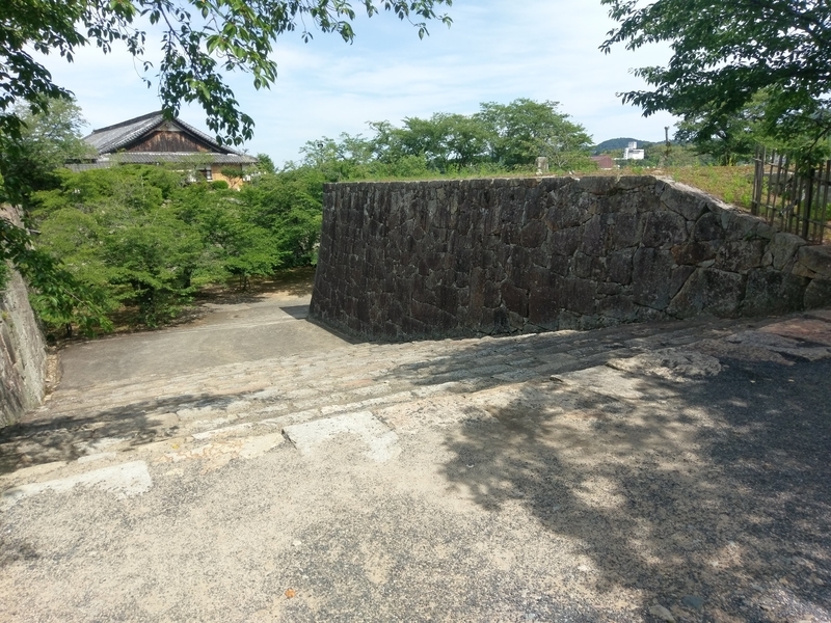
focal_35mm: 26
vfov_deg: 53.1
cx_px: 416
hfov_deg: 67.3
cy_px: 312
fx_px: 624
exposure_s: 1/1714
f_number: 1.8
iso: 100
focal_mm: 4.58
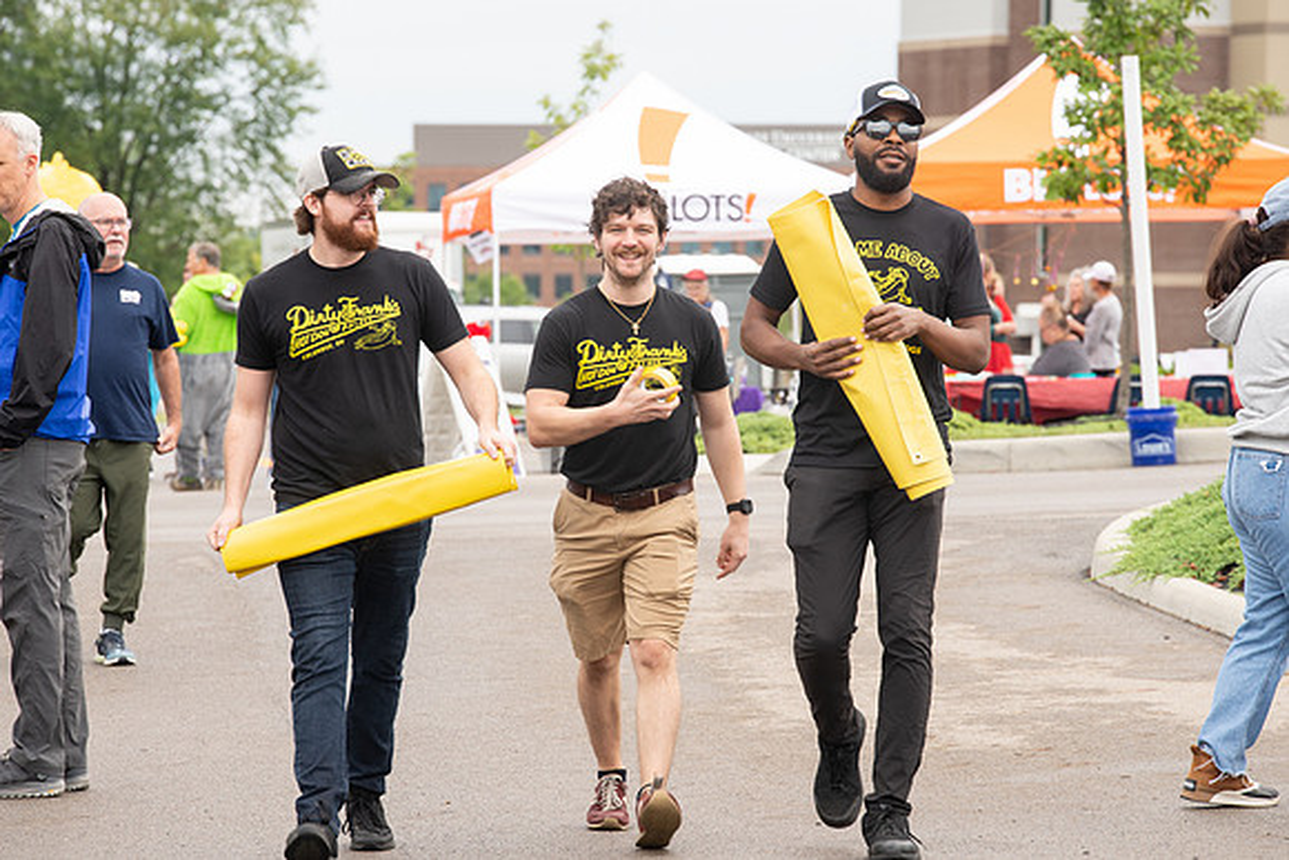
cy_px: 430
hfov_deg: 9.9
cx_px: 644
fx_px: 7420
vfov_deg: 6.6
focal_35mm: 207
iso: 640
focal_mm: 200
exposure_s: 1/200
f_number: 9
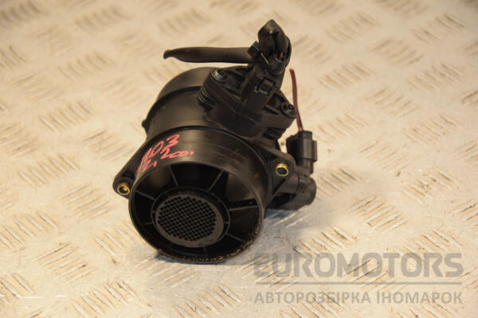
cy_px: 159
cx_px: 239
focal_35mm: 120
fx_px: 1593
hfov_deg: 17.1
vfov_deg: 11.4
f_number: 5.3
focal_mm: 80
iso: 800
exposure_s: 1/160
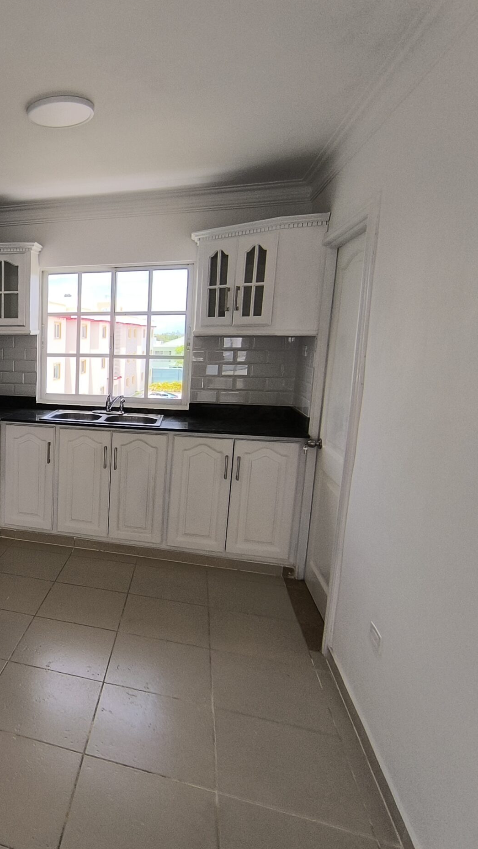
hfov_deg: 40.3
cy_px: 424
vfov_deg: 76.3
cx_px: -24
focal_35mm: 24
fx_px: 541
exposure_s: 1/273
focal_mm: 1.65
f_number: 2.2
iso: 50
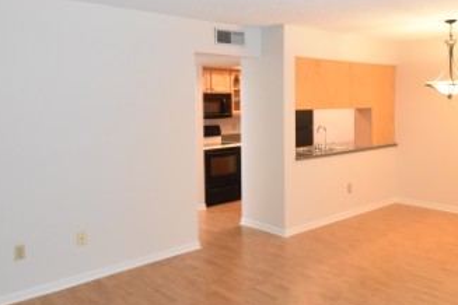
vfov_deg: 39.8
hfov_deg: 56.4
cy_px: 122
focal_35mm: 33
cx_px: 293
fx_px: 420
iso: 2500
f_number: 3.5
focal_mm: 10
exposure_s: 1/60
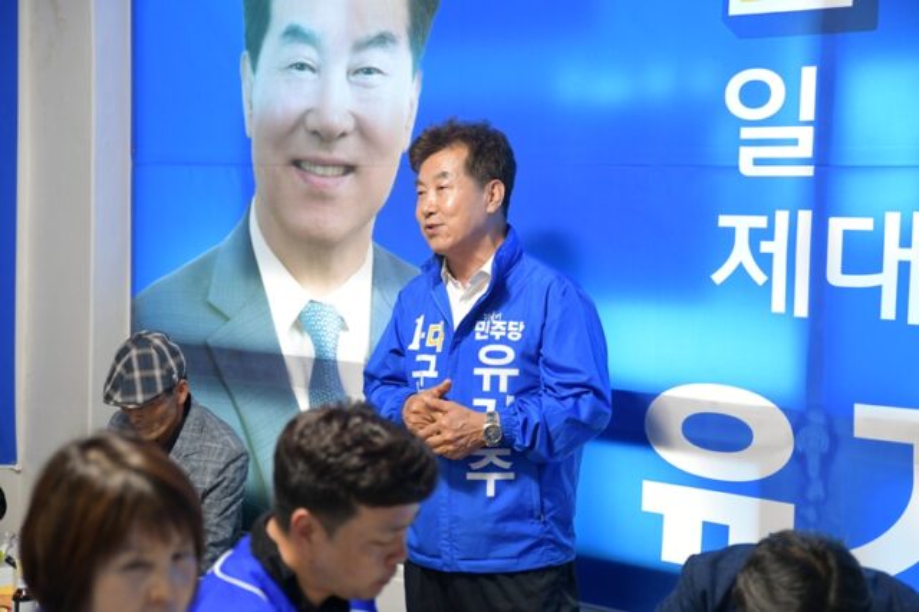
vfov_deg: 20.9
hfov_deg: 31.0
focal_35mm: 65
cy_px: 306
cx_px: 460
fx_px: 1658
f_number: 2.8
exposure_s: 1/200
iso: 2500
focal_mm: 65
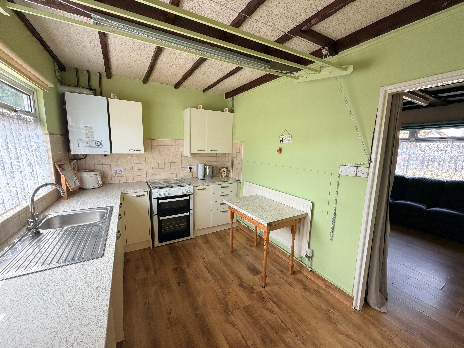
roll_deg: -1.3
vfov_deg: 85.7
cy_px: 174
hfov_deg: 102.1
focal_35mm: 14
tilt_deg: -8.2
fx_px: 188
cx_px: 232
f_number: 2.2
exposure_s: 1/121
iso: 80
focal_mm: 2.22
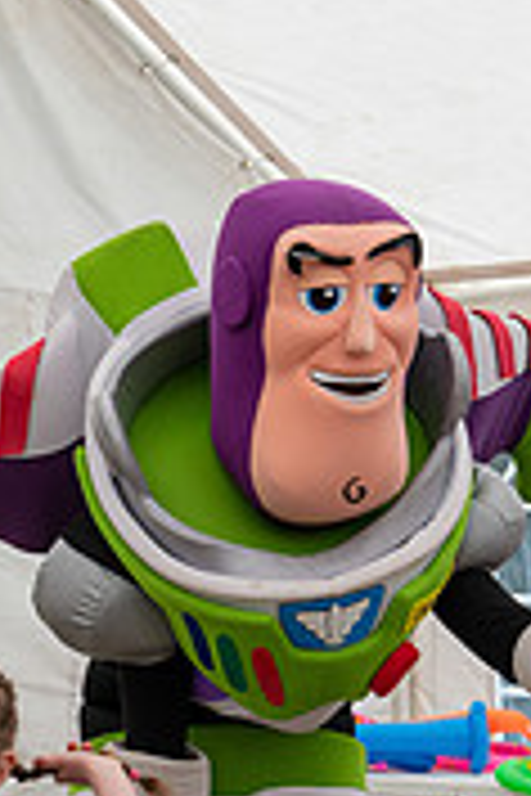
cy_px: 800
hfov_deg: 11.2
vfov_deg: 16.4
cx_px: 234
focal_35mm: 122
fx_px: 2699
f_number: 6.3
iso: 280
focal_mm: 48
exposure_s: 1/250
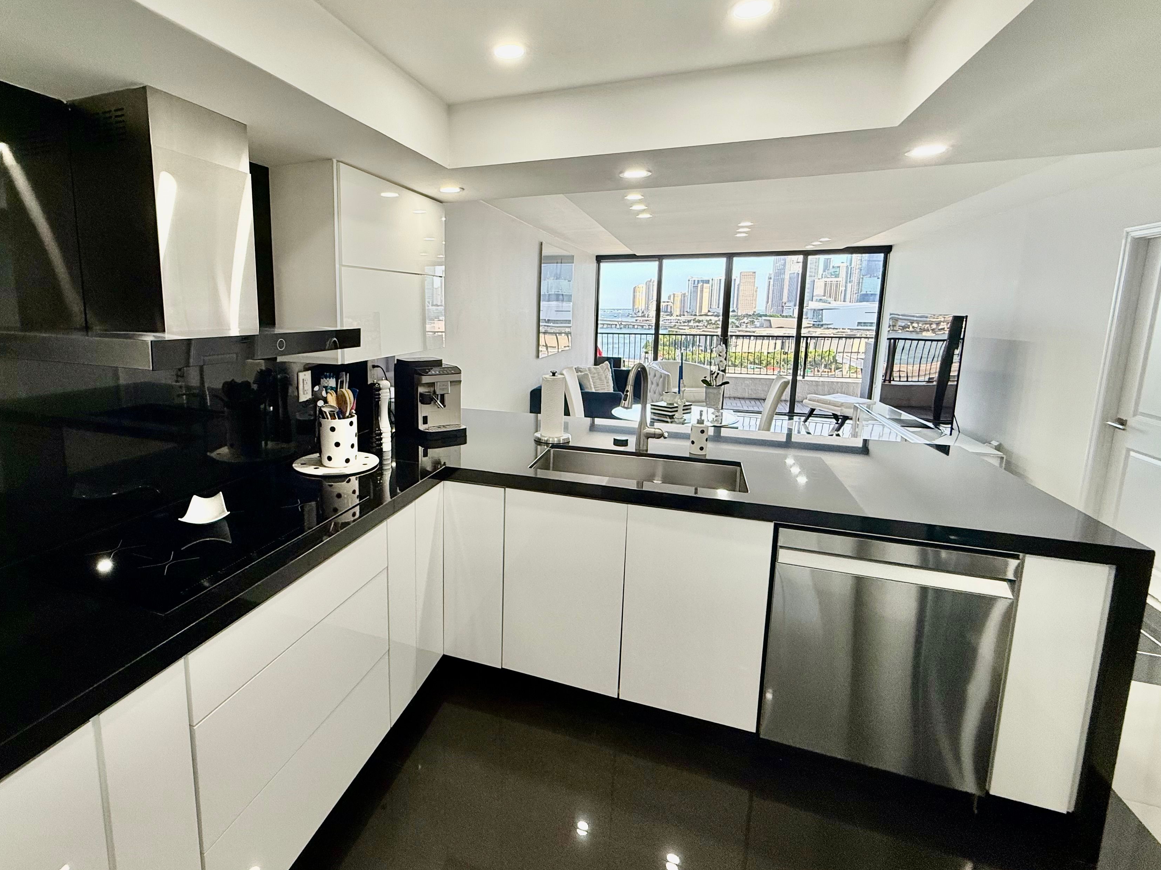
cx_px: 465
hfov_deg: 89.9
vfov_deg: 74.5
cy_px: 391
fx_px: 570
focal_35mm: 17
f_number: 2.2
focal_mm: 2.22
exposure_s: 1/120
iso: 125
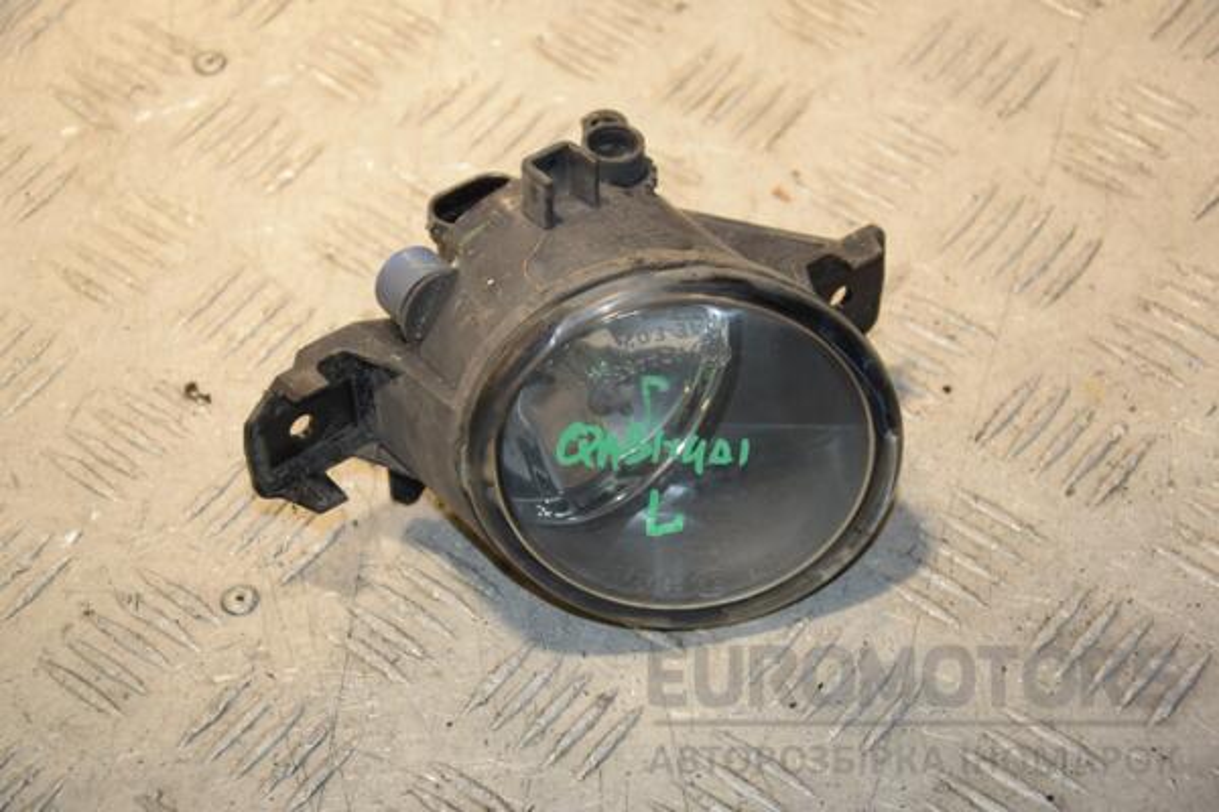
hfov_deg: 20.6
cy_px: 406
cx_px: 610
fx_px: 3352
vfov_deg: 13.8
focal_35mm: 99
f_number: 5.6
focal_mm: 66
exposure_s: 1/200
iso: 800
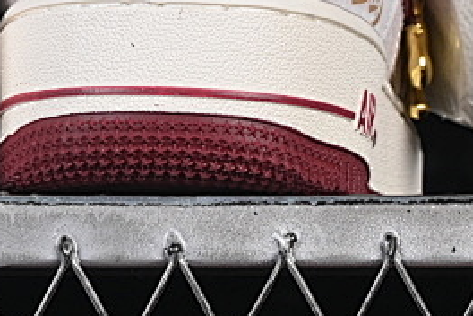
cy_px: -206
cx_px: 23
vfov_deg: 4.4
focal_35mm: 307
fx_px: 4033
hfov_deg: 6.7
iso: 160
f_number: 8
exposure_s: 1/80
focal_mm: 50
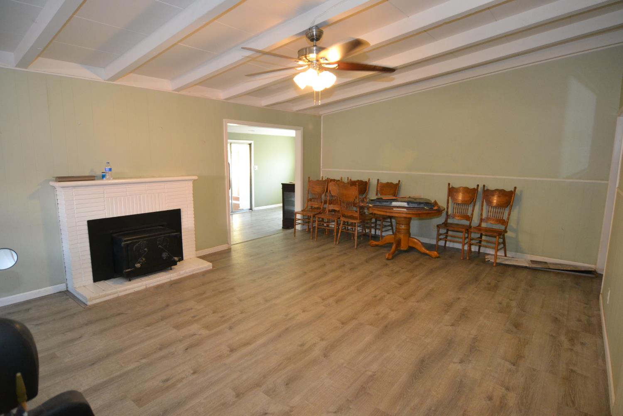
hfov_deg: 90.0
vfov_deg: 67.4
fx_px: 311
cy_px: 208
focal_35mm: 18
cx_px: 312
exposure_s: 1/60
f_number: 4
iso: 1600
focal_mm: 12
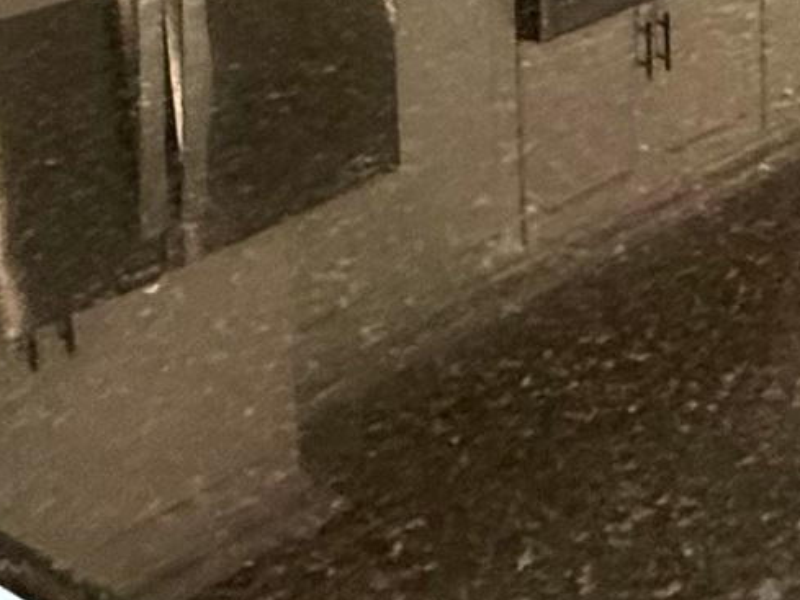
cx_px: 1126
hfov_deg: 19.9
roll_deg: -2.4
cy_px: -217
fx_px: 2034
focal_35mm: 88
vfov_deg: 15.8
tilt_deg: -13.6
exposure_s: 1/99
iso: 320
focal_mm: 2.22
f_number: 2.2
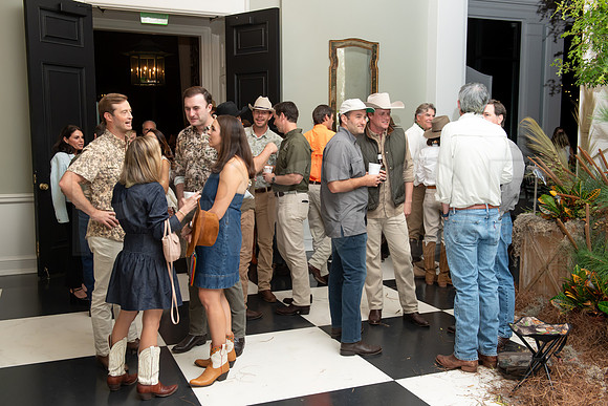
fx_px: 620
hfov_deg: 52.2
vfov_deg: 36.2
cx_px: 304
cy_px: 203
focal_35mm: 37
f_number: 6.3
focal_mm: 36
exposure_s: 1/160
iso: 1600
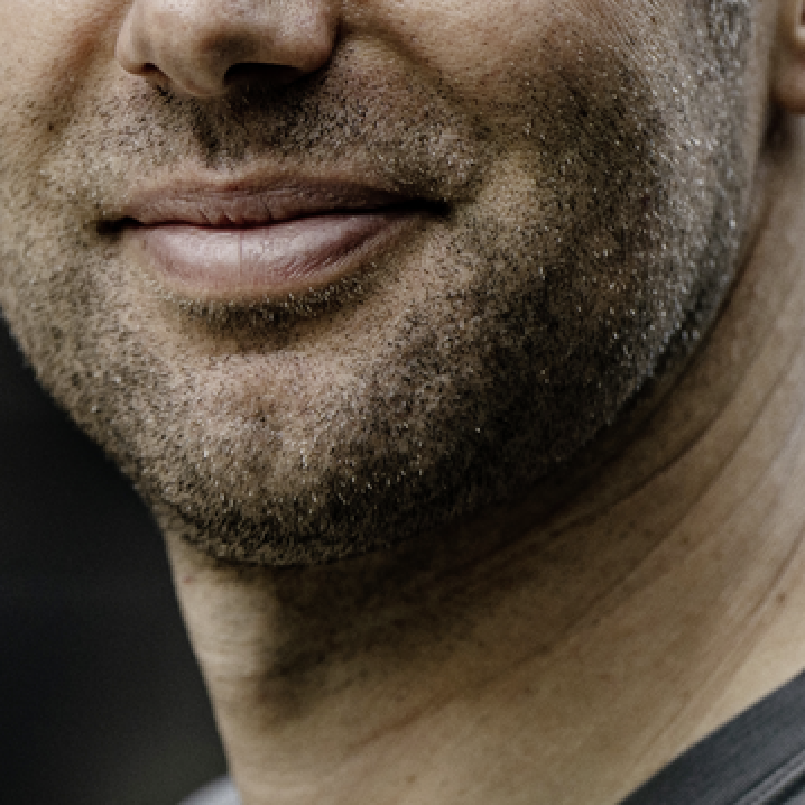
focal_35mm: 663
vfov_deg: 2.6
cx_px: 352
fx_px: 17444
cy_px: 196
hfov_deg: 2.6
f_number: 2.8
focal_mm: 175
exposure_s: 1/500
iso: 80
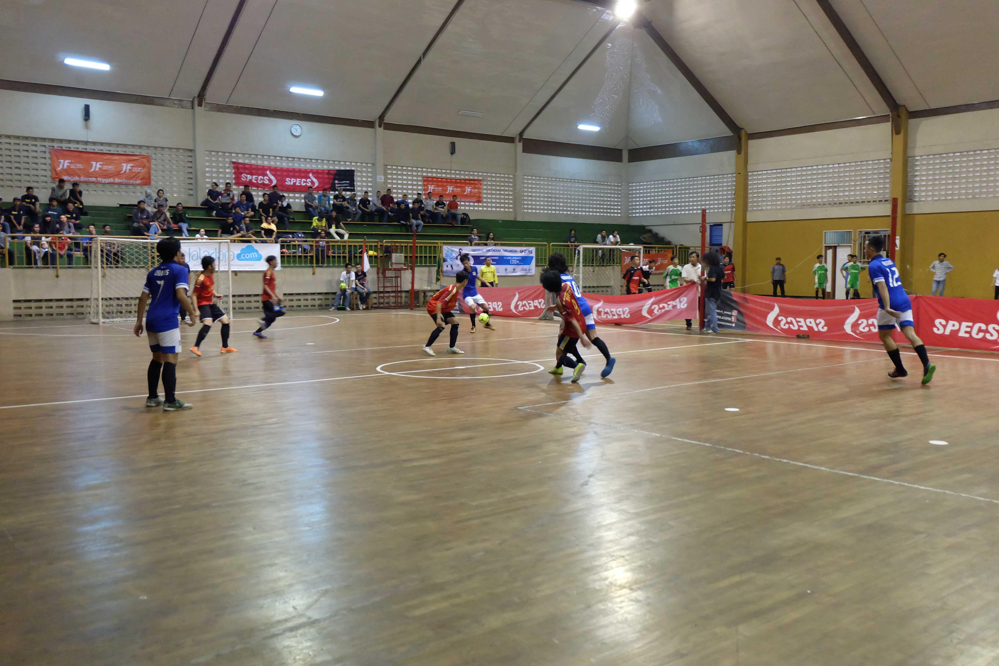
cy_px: 333
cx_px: 500
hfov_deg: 58.7
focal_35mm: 32
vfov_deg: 41.1
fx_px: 888
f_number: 4
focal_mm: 21.1
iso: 5000
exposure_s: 1/140
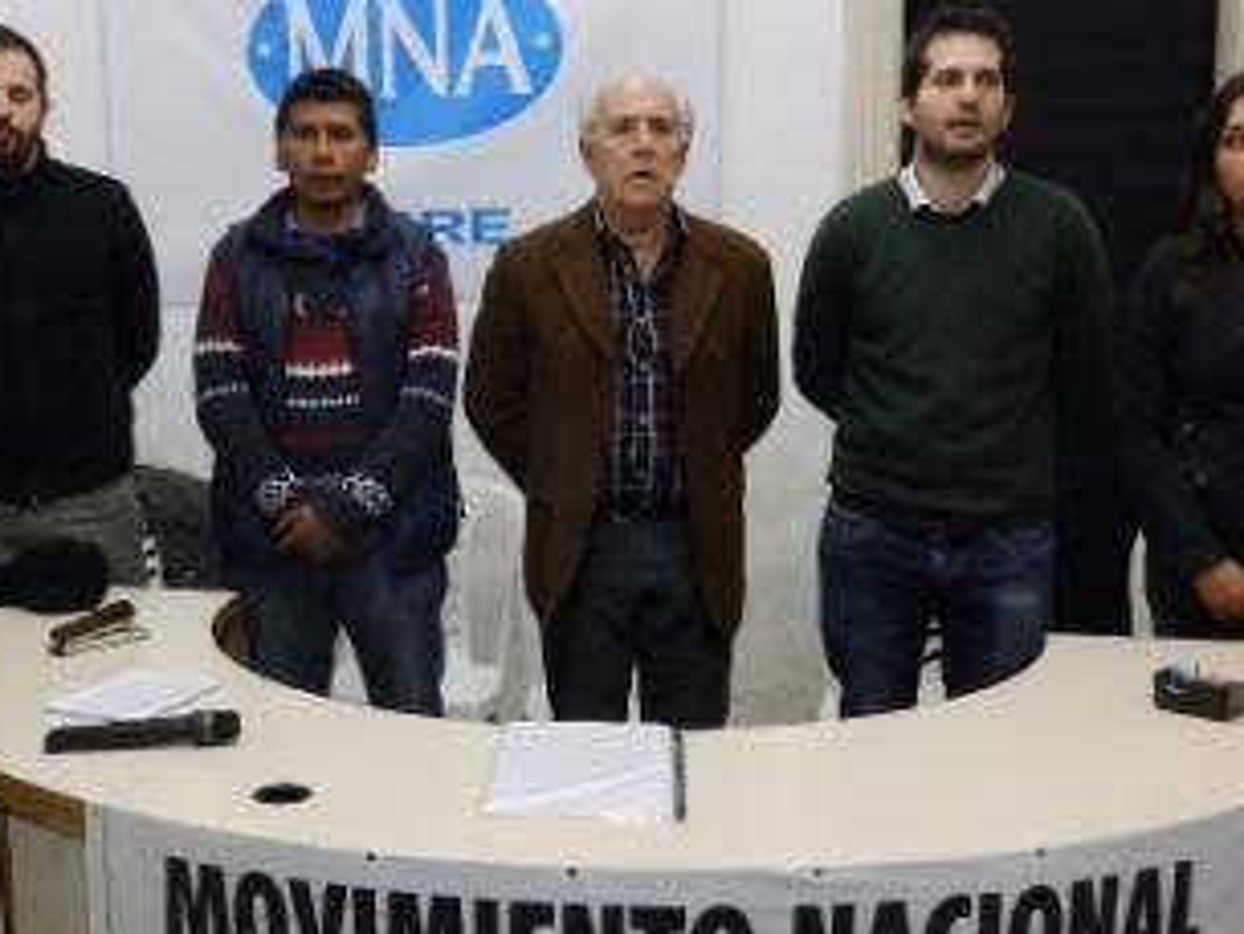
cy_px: 489
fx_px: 1690
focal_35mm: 47
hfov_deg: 40.1
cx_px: 461
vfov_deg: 30.9
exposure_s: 1/30
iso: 500
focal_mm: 5.7
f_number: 3.7
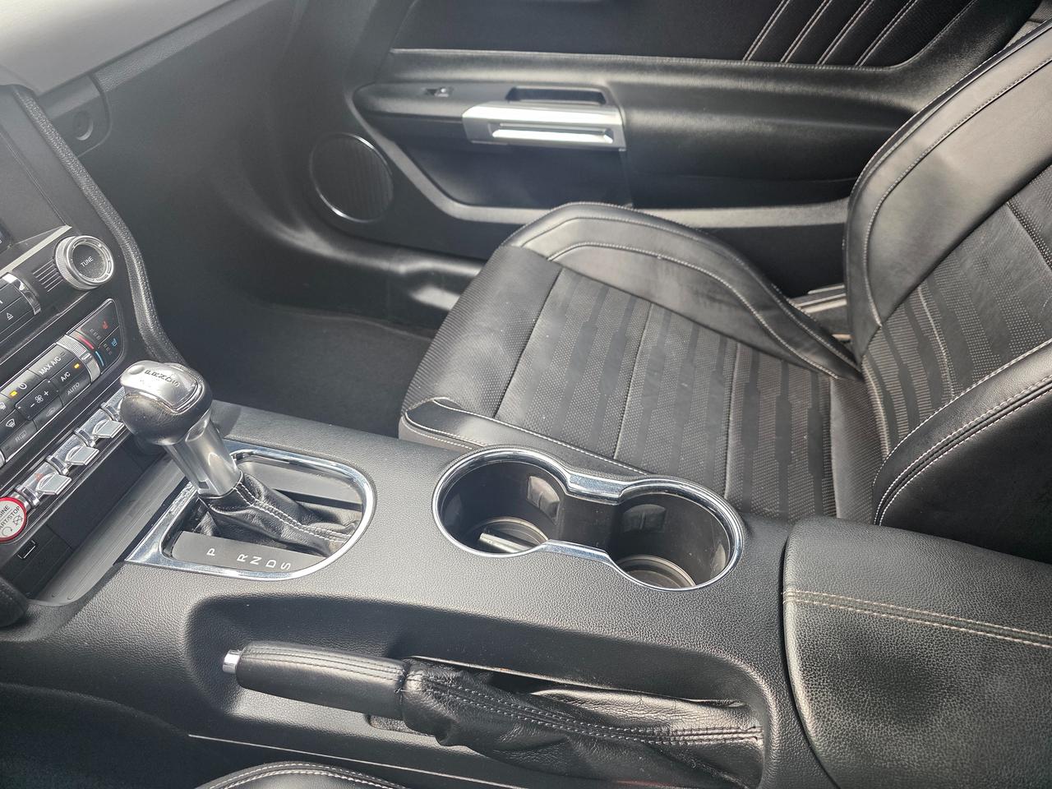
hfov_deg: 73.9
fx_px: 699
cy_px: 394
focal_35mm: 23
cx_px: 526
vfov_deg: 58.9
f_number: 1.7
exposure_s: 1/180
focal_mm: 6.3
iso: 160
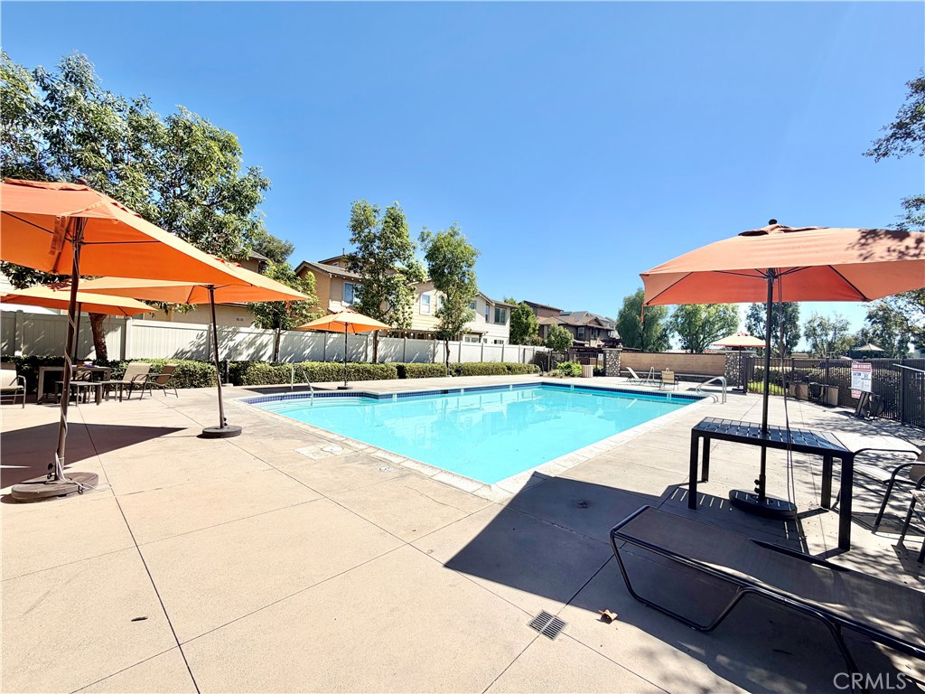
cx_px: 462
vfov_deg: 85.7
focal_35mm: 14
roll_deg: -1.6
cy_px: 347
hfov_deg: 102.1
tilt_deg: +0.2
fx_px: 374
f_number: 2.2
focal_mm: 2.22
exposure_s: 1/1033
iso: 20
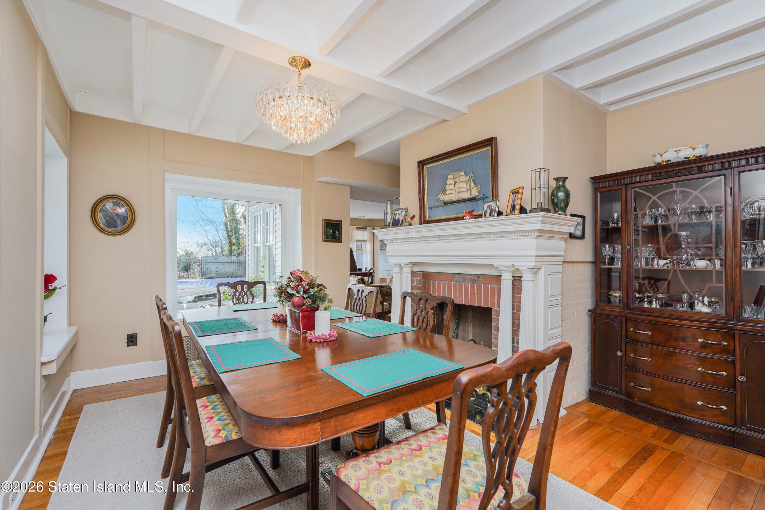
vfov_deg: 73.8
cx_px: 382
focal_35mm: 16
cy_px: 255
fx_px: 340
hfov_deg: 96.7
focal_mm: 16
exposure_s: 1/80
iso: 100
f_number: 6.3
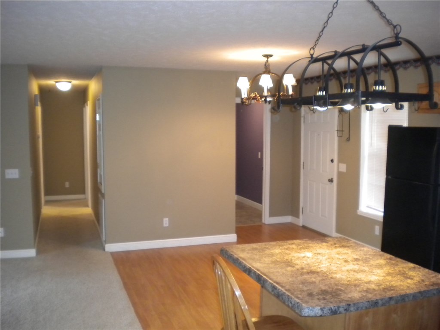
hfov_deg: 52.6
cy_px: 165
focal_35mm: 35
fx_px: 445
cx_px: 220
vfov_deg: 40.7
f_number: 3.1
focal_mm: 6.3
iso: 400
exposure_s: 1/30
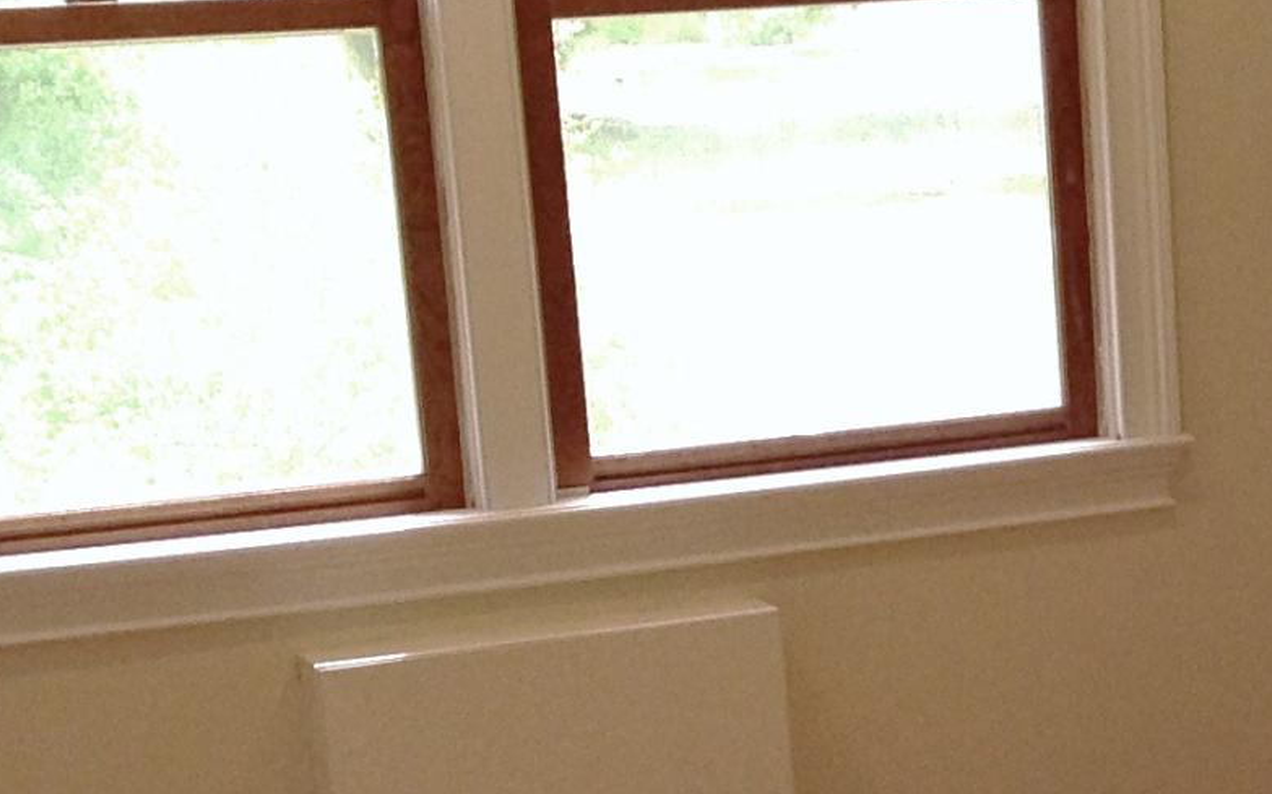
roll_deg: +1.8
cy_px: 805
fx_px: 4644
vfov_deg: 9.7
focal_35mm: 134
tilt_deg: -13.4
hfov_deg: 14.8
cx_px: 1698
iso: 64
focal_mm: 4.12
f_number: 2.4
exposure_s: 1/120
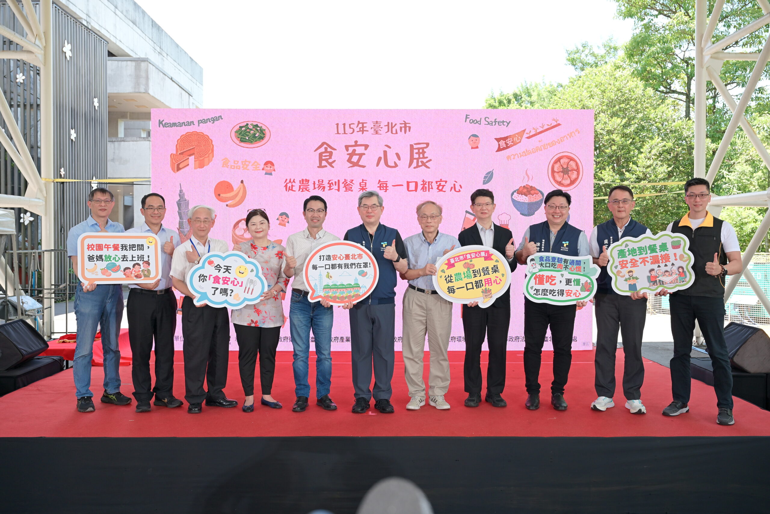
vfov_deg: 40.5
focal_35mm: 32
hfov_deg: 58.0
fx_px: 695
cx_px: 385
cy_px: 257
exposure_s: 1/200
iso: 400
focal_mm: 32.5
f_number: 5.6
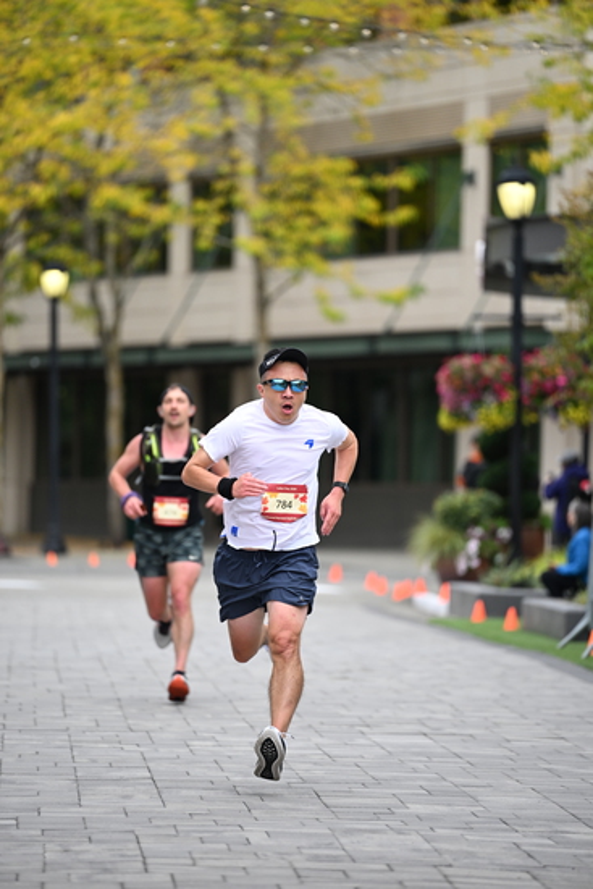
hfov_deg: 6.9
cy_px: 444
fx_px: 4938
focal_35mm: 200
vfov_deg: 10.3
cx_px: 296
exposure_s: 1/2000
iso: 640
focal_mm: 200
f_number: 2.8
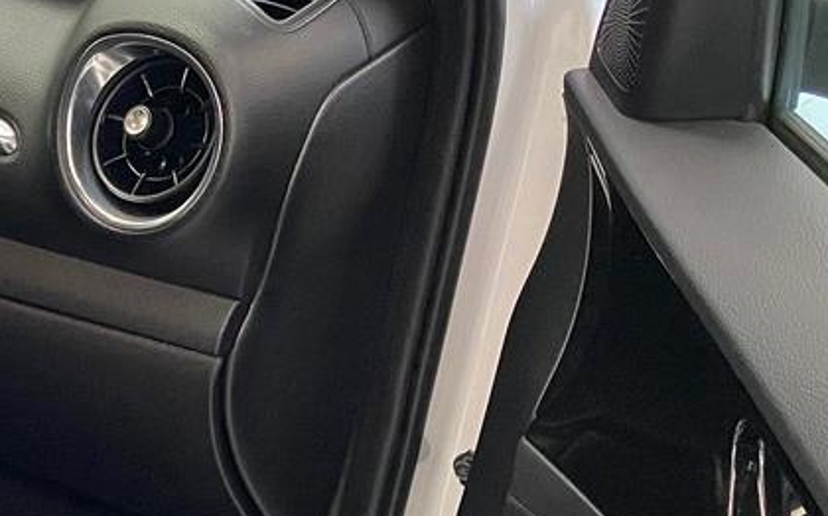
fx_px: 1895
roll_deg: -0.4
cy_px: 528
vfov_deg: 15.2
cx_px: -414
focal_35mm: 84
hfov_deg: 20.9
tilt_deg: -33.6
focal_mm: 4.25
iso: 500
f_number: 1.8
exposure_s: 1/60
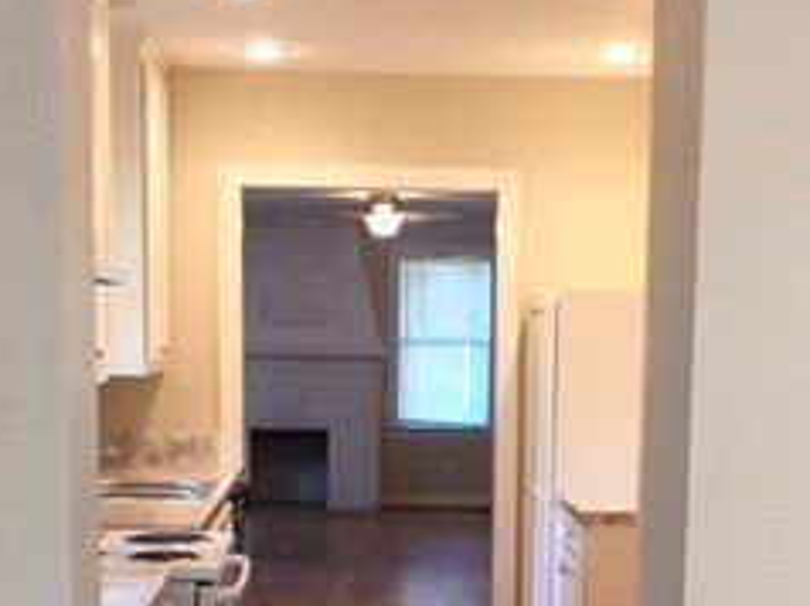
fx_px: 1823
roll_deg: -1.0
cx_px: 408
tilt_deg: -9.9
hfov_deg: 25.0
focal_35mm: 78
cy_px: 637
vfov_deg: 18.3
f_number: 2.2
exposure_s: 1/30
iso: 80
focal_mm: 4.15
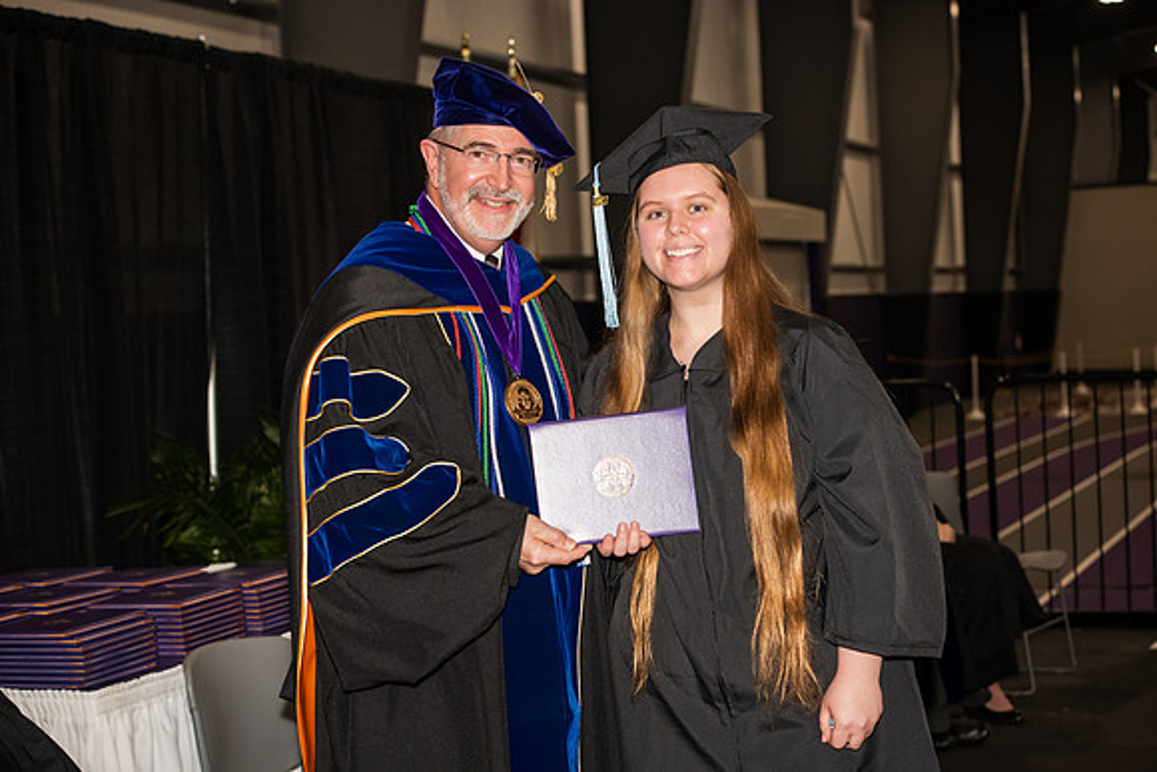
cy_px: 386
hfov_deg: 28.8
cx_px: 578
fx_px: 2250
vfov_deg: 19.5
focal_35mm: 70
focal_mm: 70
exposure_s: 1/200
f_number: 5.6
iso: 1000
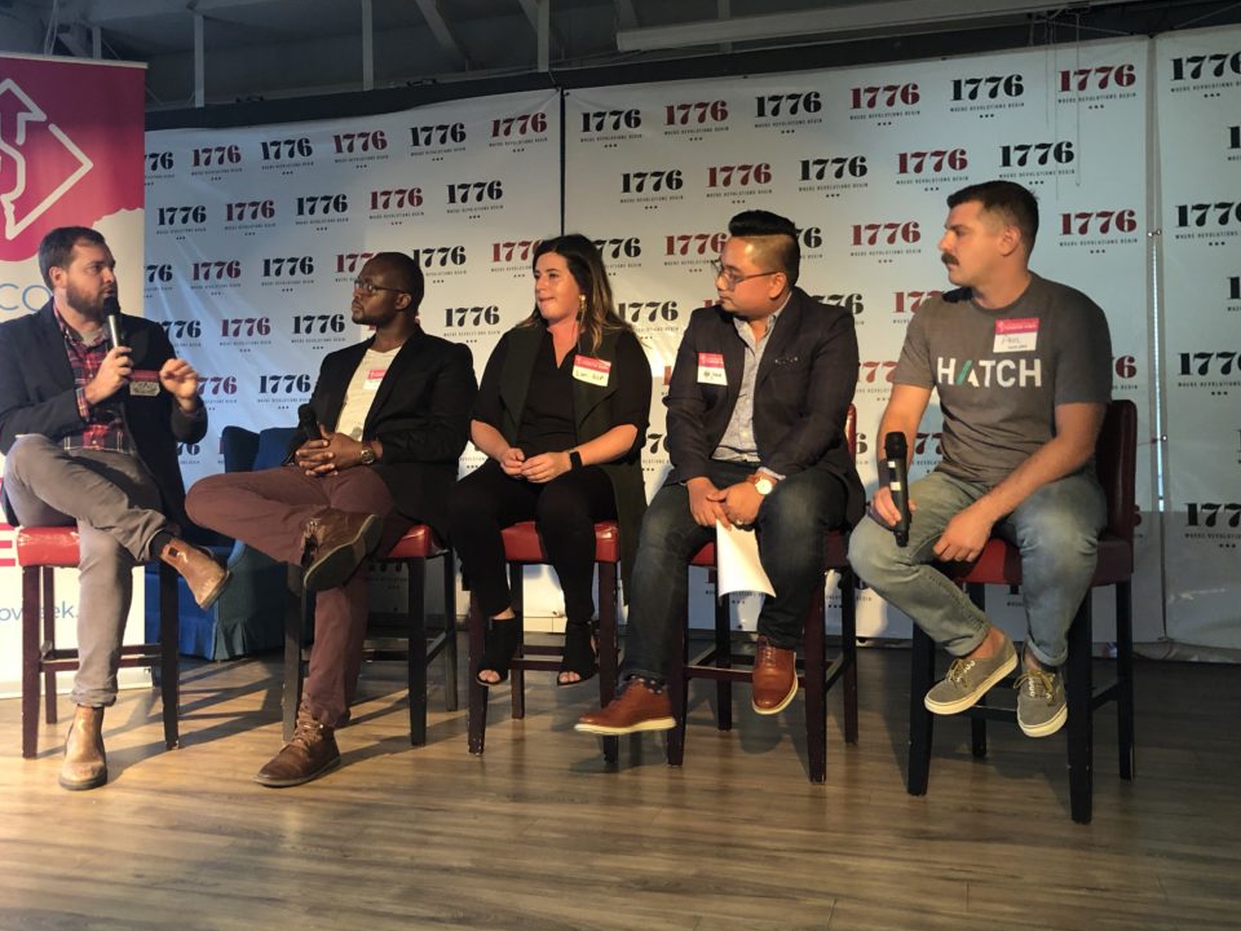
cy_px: 434
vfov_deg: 40.7
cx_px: 538
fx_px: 1255
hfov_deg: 52.5
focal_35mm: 35
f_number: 1.8
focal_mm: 4
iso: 100
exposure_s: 1/9
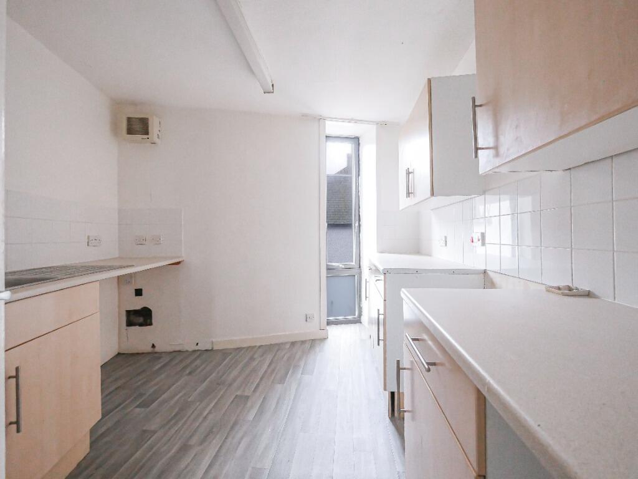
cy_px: 240
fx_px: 258
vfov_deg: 85.7
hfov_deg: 102.1
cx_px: 319
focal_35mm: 14
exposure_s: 1/50
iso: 3200
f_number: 4
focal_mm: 7
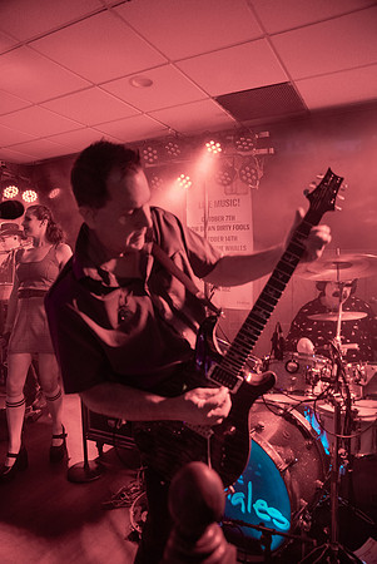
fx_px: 376
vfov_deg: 73.7
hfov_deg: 53.2
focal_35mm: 24
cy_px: 282
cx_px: 188
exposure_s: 1/200
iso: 3200
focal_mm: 24
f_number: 4
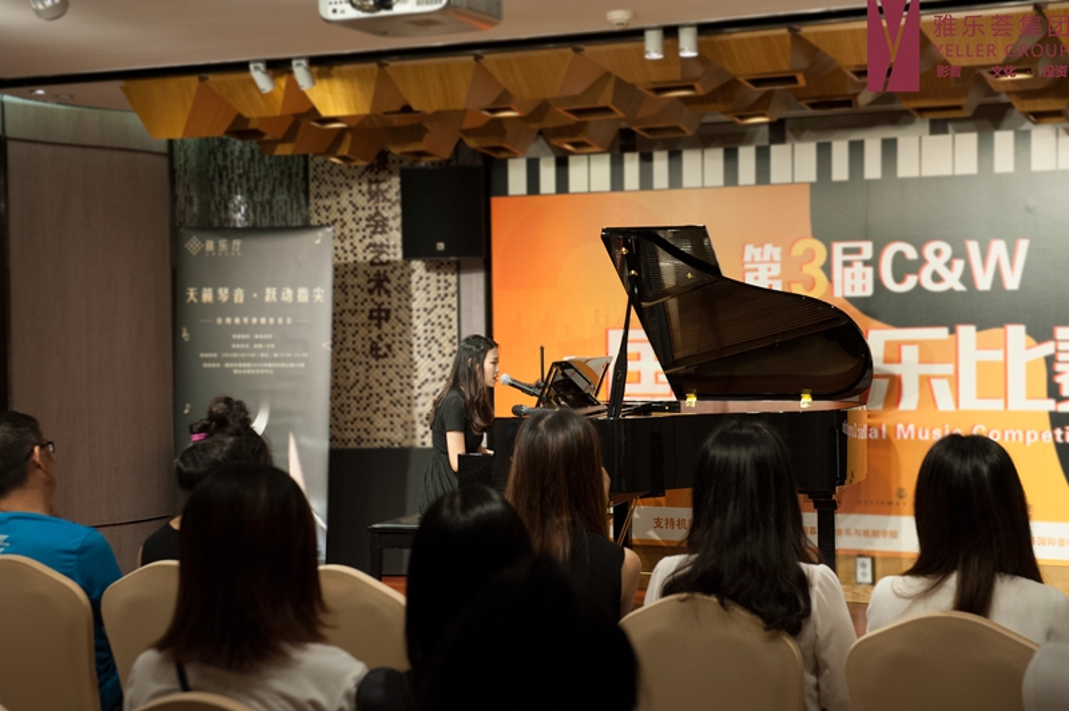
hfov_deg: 33.4
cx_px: 534
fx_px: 1780
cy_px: 356
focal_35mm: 60
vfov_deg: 22.6
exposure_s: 1/125
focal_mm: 60
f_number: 5
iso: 2000
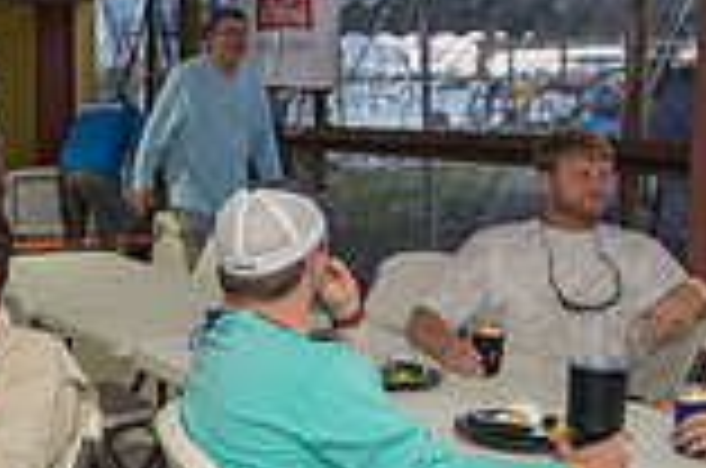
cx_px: 18
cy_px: 290
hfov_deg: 30.0
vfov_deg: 21.4
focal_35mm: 63
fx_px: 1233
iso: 250
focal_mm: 17
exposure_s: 1/320
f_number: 2.8
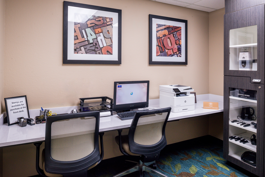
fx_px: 177
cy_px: 88
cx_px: 132
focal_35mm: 24
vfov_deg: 53.2
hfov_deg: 73.7
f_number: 11
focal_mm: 24
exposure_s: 1/25
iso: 640
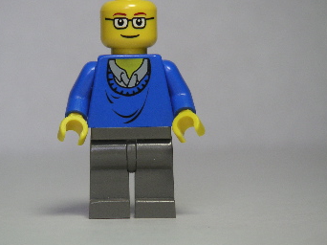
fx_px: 1303
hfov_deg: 14.3
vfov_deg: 10.7
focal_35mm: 138
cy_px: 105
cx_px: 131
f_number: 3.6
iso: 80
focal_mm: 17.1
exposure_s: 1/111
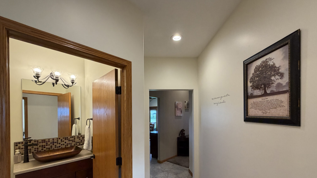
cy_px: 115
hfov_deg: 99.4
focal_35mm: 16
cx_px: 161
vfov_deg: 65.7
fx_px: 134
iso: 320
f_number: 2.2
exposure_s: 1/120
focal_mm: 2.22
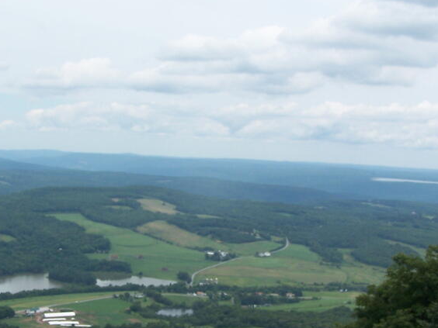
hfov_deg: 28.2
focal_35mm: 69
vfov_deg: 21.3
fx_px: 873
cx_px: 217
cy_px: 182
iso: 80
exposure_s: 1/800
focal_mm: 6.3
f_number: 4
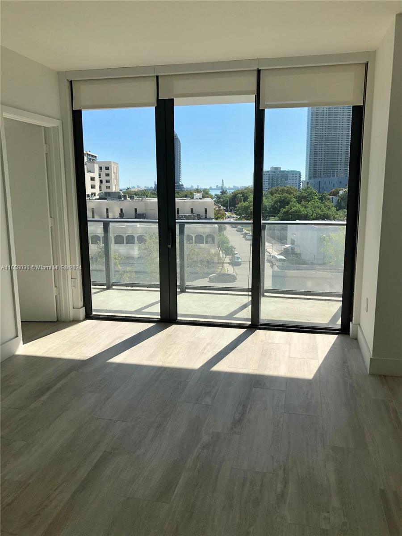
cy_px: 268
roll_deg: +1.5
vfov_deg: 63.4
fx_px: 434
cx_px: 201
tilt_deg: -9.8
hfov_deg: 49.7
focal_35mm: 28
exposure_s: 1/852
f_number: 1.8
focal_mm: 3.99
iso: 20
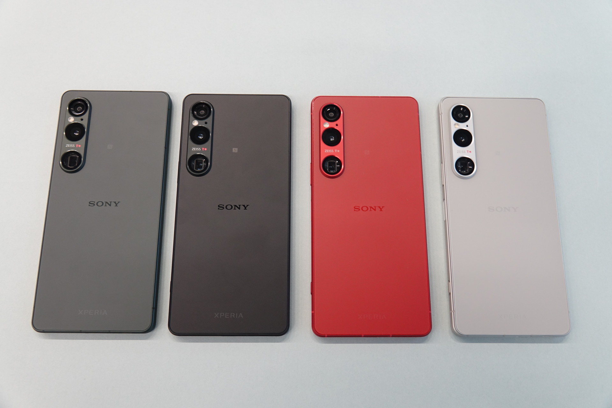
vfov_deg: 42.3
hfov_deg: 60.3
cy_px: 204
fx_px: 527
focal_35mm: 31
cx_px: 306
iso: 400
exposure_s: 1/40
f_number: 2.8
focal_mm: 11.26
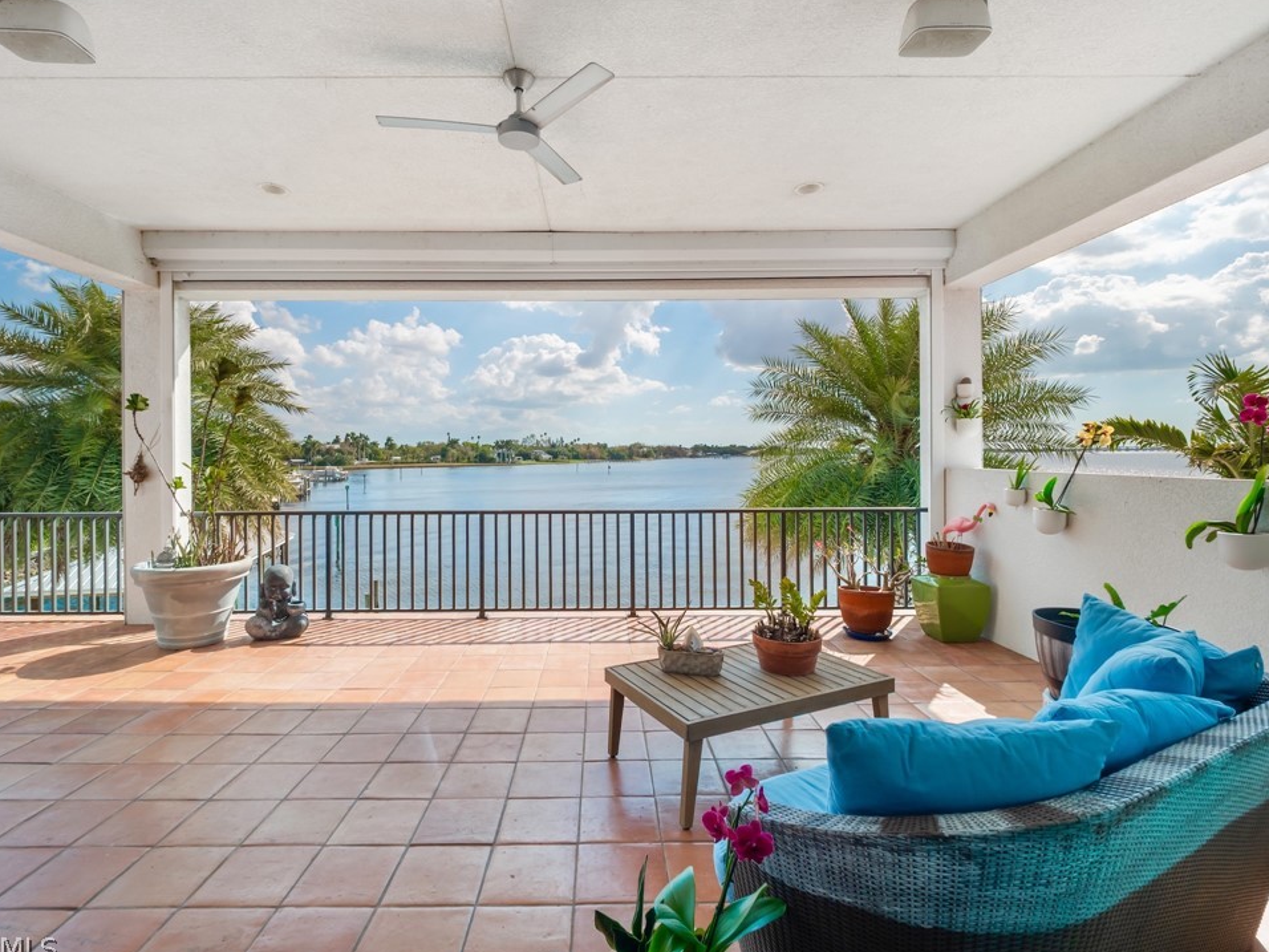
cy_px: 461
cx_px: 612
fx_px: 550
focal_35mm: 15
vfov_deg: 81.7
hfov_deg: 98.1
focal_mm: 7
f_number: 7.1
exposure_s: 1/250
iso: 200
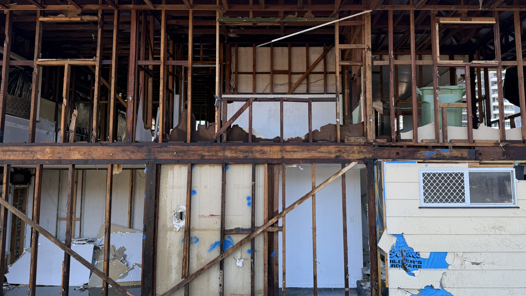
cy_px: 132
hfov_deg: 64.2
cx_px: 284
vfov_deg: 38.9
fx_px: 418
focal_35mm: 30
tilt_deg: +7.5
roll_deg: +0.2
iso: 80
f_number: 1.78
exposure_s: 1/345
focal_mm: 6.76
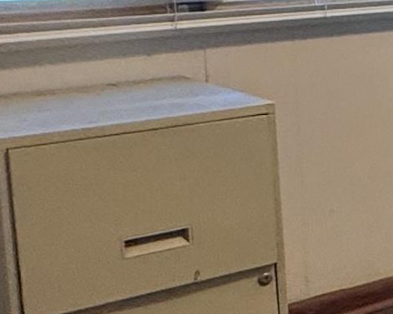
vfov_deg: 16.9
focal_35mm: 89
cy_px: 14
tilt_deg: -6.0
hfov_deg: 12.7
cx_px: 1073
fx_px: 1035
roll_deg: -1.7
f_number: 2.2
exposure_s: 1/60
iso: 500
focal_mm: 2.22
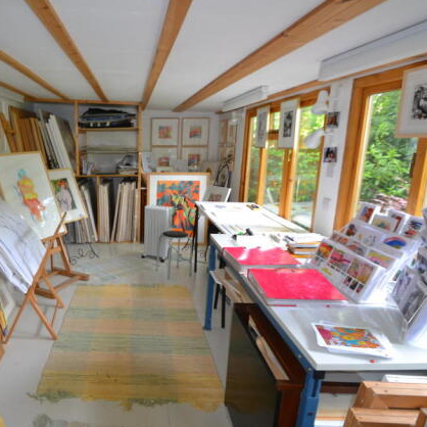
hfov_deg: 62.6
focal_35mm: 24
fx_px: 335
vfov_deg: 65.0
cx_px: 127
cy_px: 221
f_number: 3.8
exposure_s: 1/60
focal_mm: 12
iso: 800
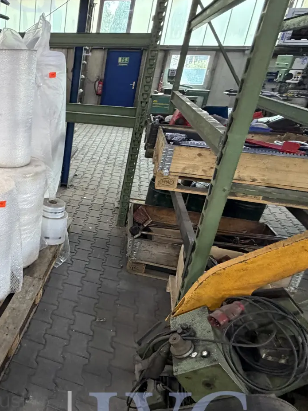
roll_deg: +0.0
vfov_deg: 61.7
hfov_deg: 41.6
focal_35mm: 29
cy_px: 202
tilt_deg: -21.2
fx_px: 344
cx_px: -3
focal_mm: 2.22
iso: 320
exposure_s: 1/50
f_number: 2.2
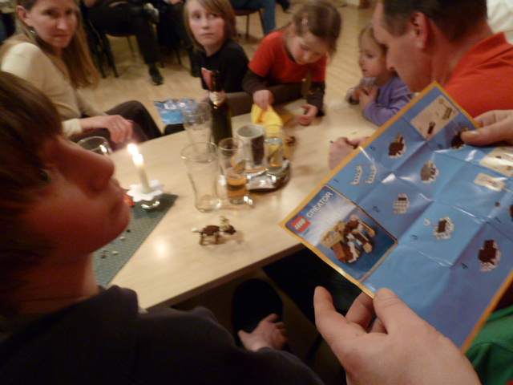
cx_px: 256
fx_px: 370
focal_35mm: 25
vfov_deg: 54.9
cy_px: 192
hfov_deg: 69.4
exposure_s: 1/6
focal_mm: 4.1
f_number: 3.3
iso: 400
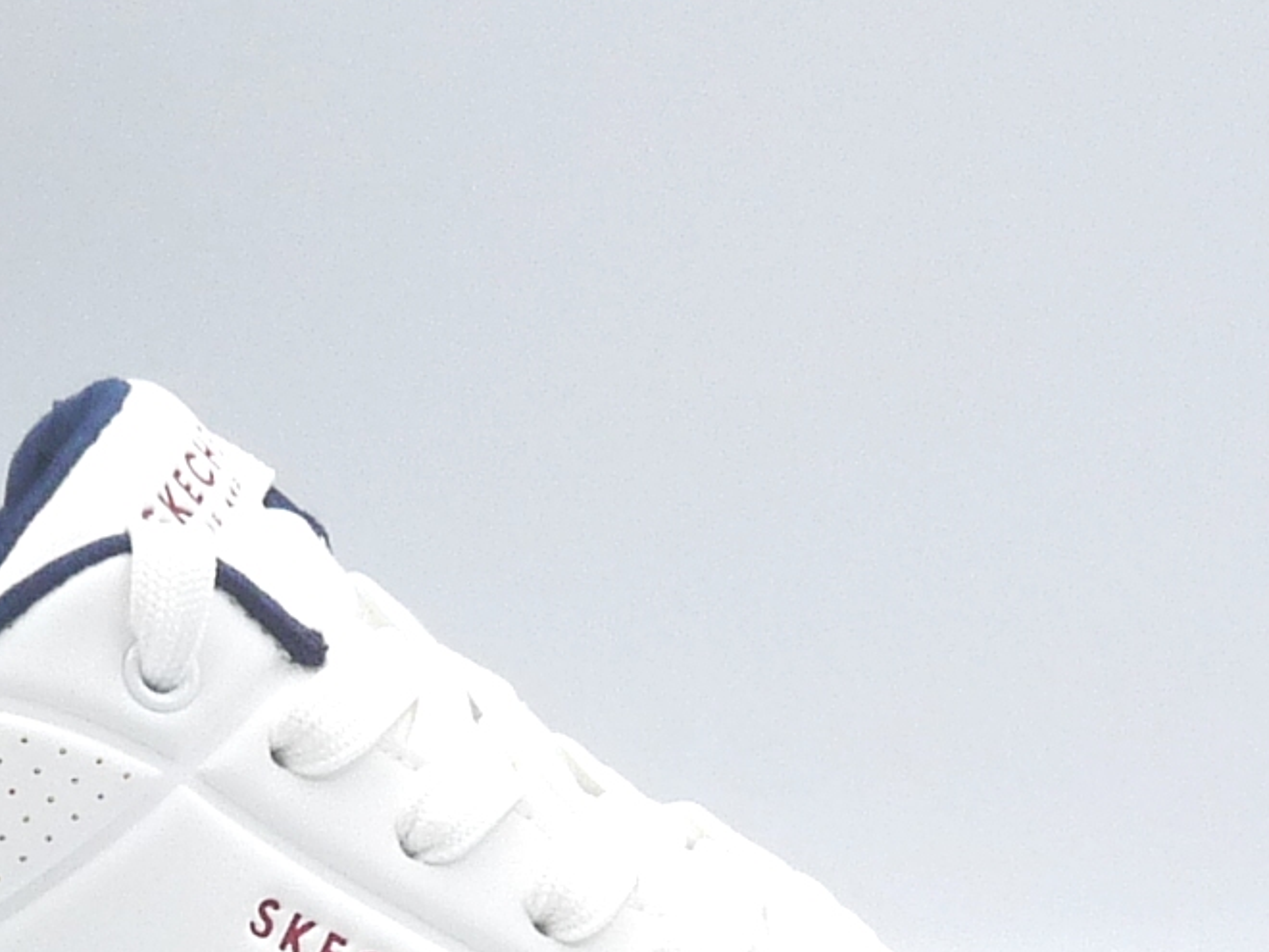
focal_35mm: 126
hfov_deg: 15.5
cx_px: 231
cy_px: 1040
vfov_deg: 11.6
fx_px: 4619
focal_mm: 5.3
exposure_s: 1/200
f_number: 5.6
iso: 100
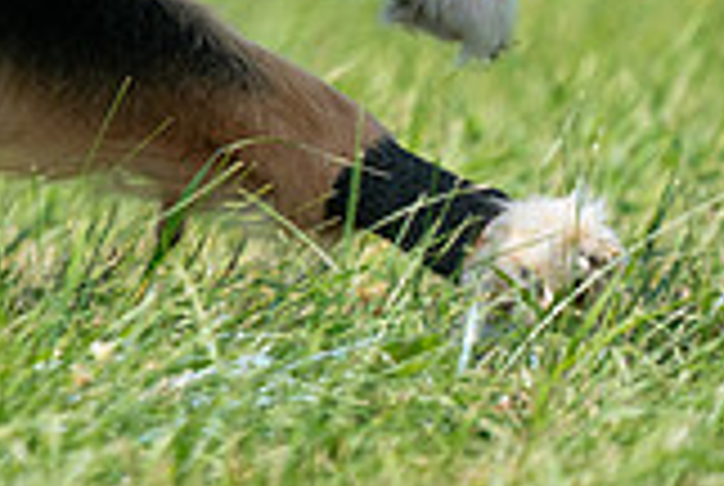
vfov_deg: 1.0
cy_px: -205
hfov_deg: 1.5
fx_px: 28570
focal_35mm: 1418
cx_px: -499
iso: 1600
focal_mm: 394
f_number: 6.3
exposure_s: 1/4000
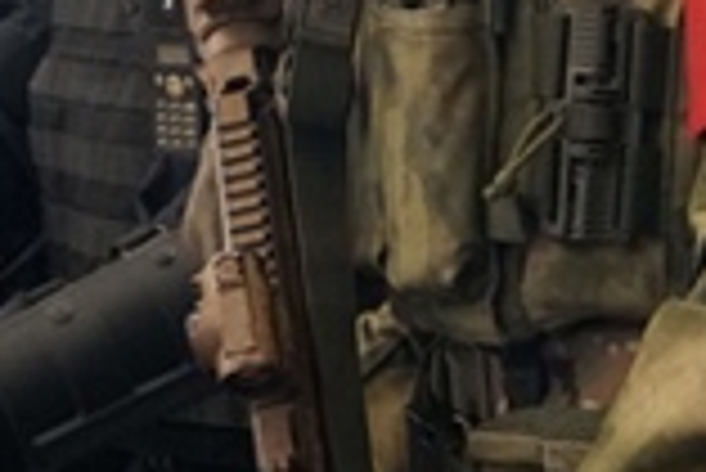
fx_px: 4495
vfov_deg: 5.9
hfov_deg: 9.0
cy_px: -288
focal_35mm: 229
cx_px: 297
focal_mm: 32
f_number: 4.5
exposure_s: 1/160
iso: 2500
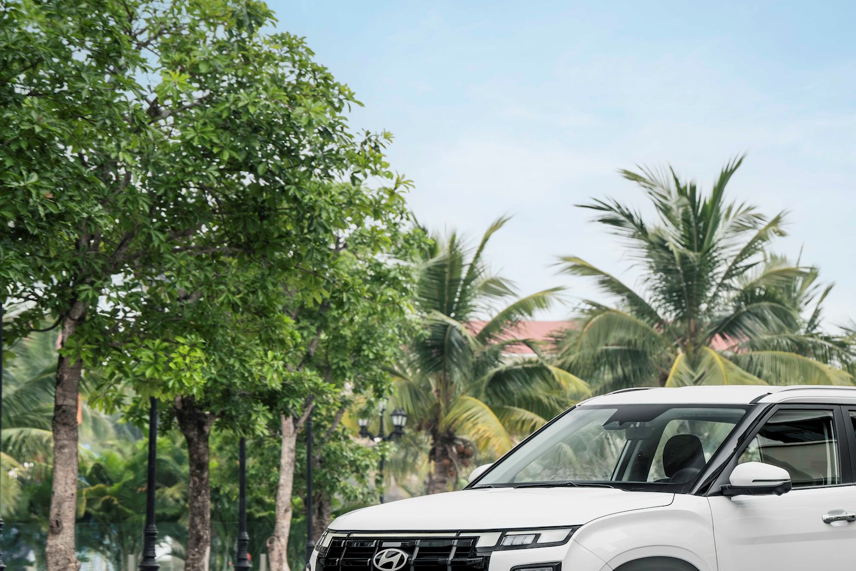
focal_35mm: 315
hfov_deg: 6.5
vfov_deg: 4.4
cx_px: 667
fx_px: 7492
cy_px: 349
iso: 320
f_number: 10
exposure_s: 1/200
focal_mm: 200
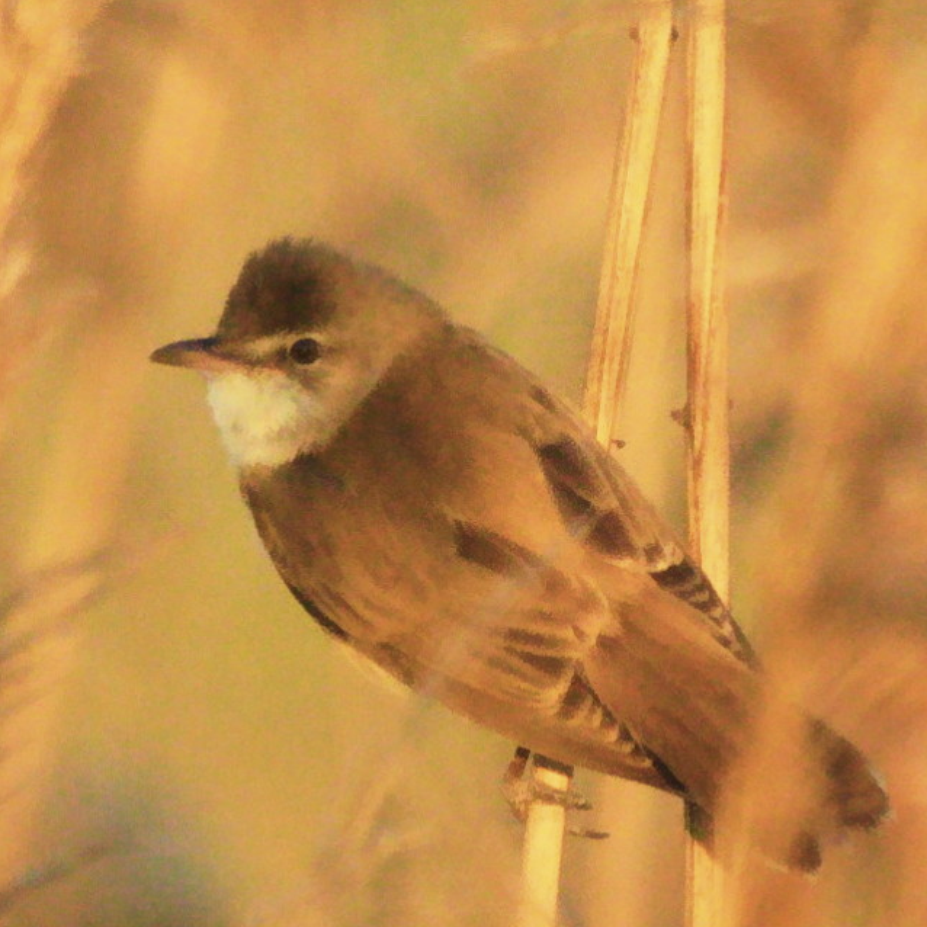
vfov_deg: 2.1
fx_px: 25359
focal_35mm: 837
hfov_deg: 2.1
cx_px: 293
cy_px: 506
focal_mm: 600
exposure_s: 1/1000
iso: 1000
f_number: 6.3
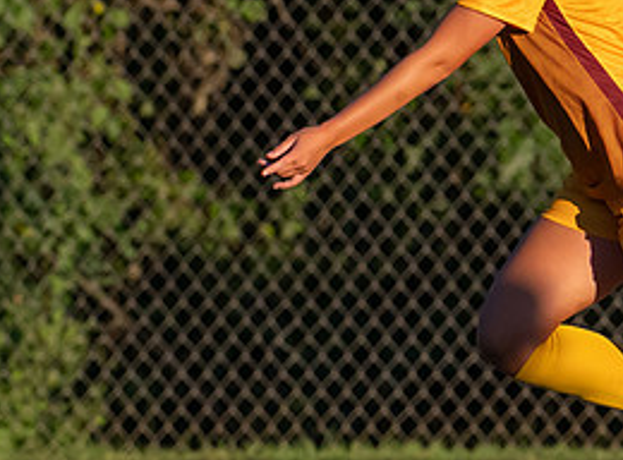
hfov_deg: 1.0
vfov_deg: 0.7
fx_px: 36441
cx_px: 515
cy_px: 334
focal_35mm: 2036
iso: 900
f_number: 5.6
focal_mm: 400
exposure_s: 1/2500
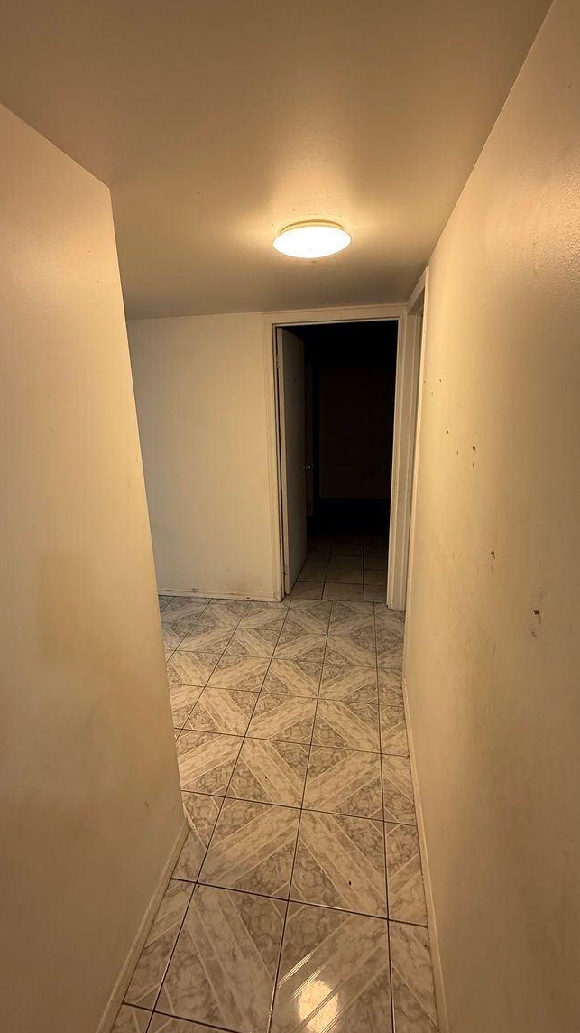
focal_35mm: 16
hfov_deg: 67.0
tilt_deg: -14.8
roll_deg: +0.3
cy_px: 517
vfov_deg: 99.4
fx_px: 438
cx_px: 280
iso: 200
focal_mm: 2.22
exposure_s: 1/60
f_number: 2.2
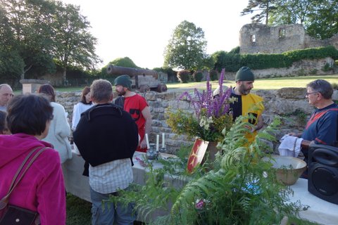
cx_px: 169
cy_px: 112
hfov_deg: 65.5
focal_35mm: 28
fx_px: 263
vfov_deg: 46.4
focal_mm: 10.4
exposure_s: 1/100
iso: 125
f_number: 4.5
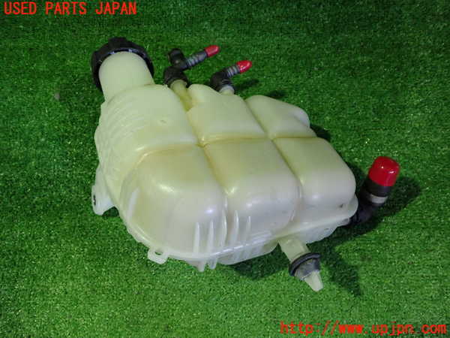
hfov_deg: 60.0
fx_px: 390
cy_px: 169
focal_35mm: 30
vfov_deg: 46.8
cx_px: 225
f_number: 2.3
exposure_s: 1/30
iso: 640
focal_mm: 5.4
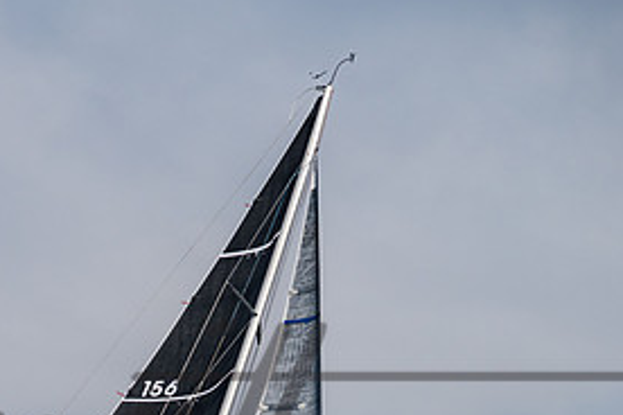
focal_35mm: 439
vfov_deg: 3.1
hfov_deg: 4.7
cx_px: -2
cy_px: 497
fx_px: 7597
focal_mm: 165
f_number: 6.3
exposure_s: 1/1250
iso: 250
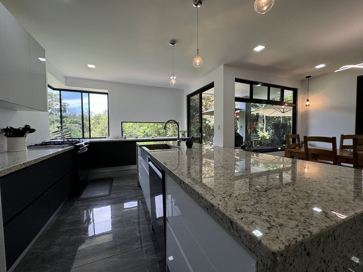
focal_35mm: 14
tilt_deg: -2.5
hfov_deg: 102.1
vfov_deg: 85.7
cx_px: 182
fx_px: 147
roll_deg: +0.7
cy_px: 136
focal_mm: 2.22
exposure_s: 1/120
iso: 100
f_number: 2.2
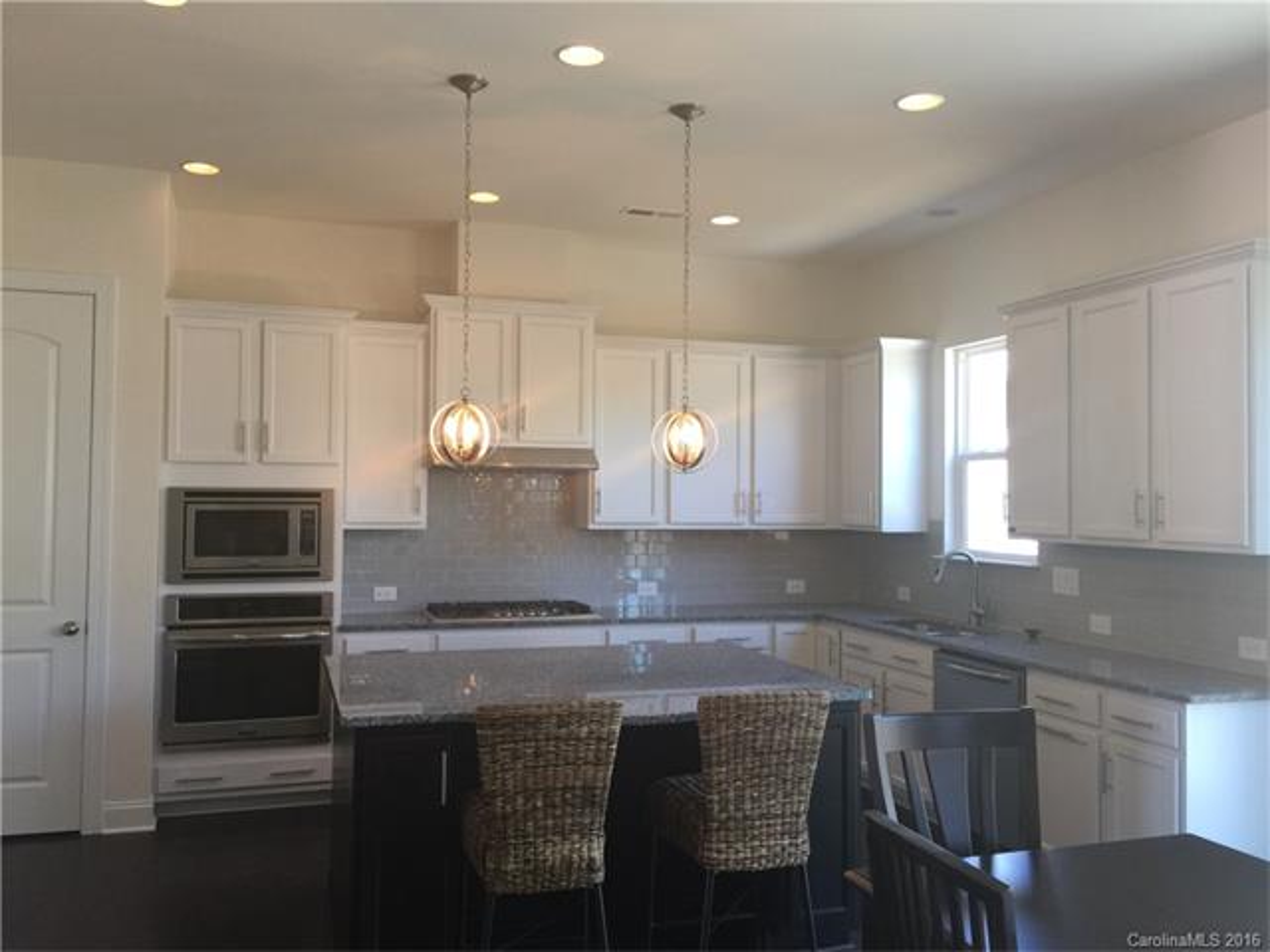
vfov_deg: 48.2
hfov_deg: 61.7
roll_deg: -0.8
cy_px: 476
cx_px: 635
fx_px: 1064
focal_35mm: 29
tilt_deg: +0.0
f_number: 2.2
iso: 40
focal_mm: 4.15
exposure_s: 1/30
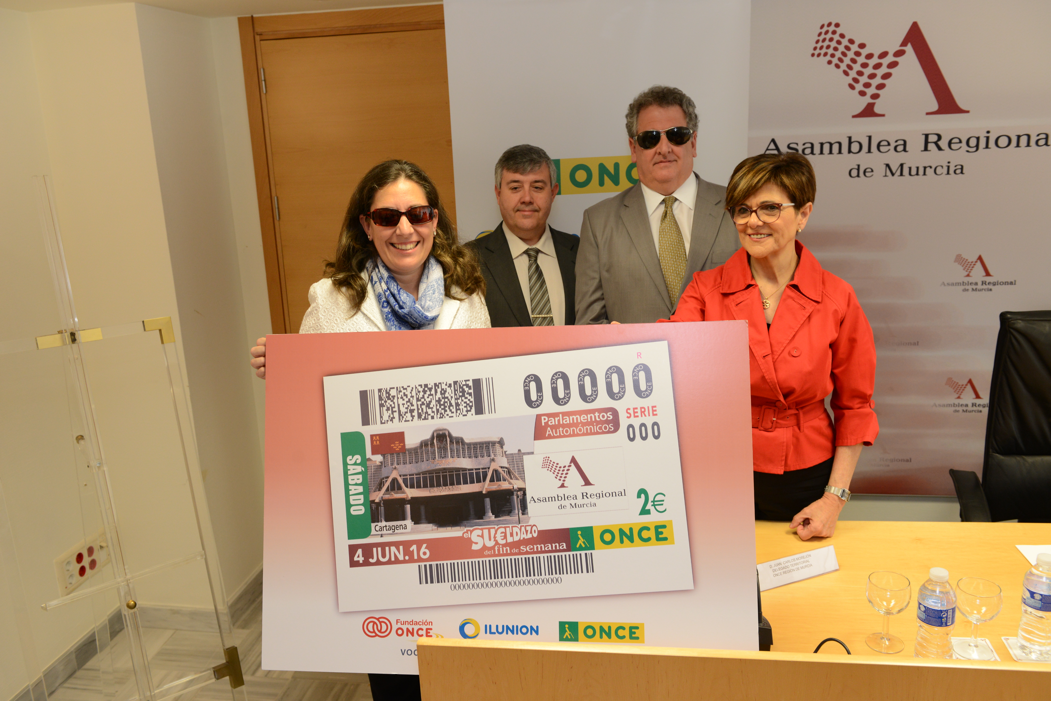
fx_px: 934
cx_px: 526
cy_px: 350
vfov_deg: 41.1
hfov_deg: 58.7
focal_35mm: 32
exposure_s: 1/100
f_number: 5
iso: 1000
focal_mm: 32
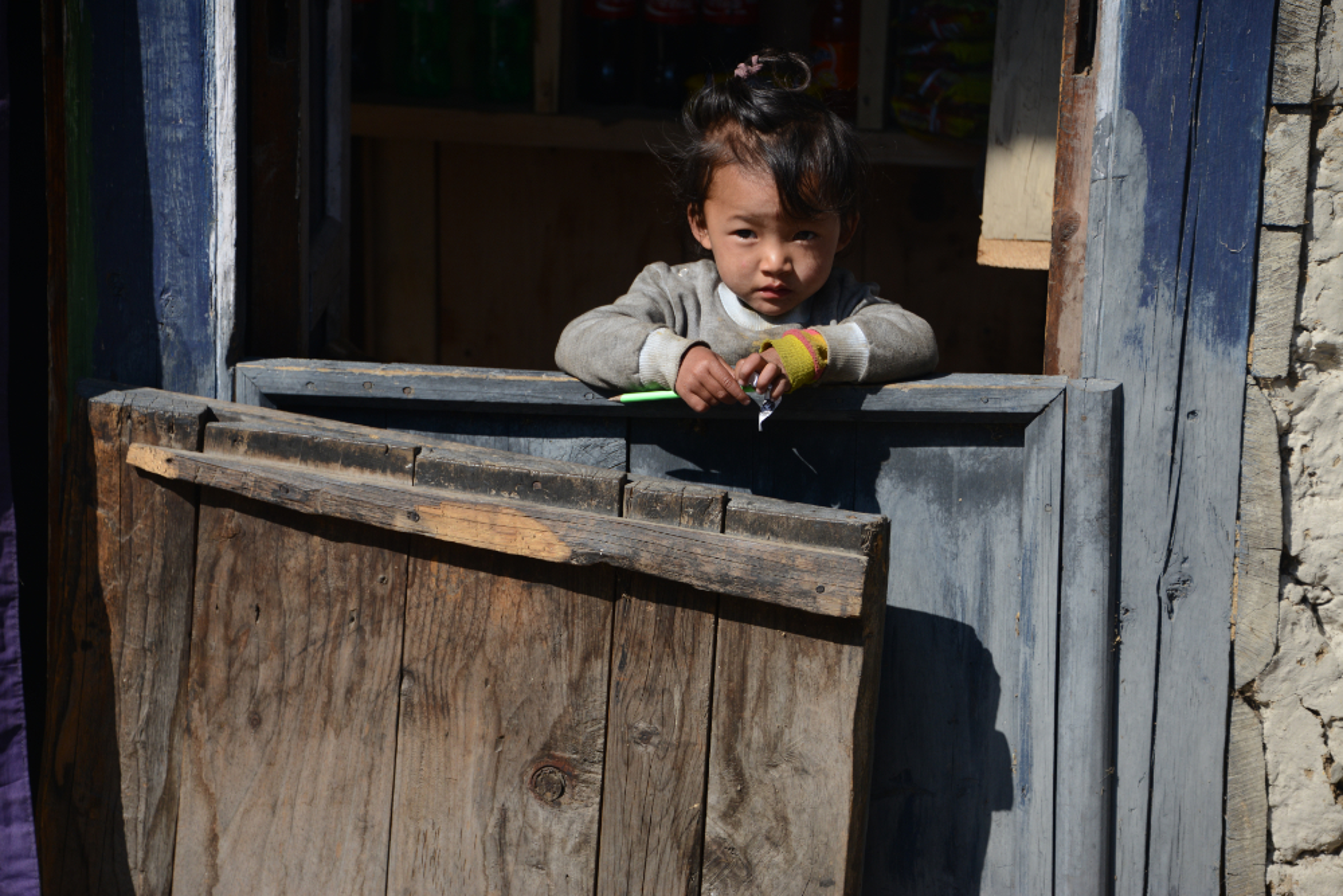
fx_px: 5596
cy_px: 448
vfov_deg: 9.2
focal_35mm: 150
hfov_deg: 13.7
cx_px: 672
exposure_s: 1/1250
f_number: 5.6
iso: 320
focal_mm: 150
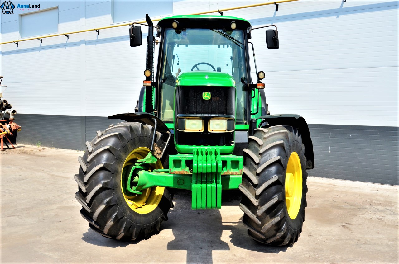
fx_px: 348
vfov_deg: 41.5
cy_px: 132
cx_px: 200
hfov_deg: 59.6
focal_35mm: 32
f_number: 7.1
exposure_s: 1/320
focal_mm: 21
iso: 125
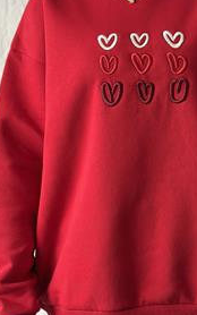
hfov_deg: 16.6
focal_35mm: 78
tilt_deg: -2.0
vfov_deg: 26.4
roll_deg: +0.3
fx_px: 669
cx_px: 156
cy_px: 180
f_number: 1.78
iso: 400
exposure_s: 1/53
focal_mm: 6.86
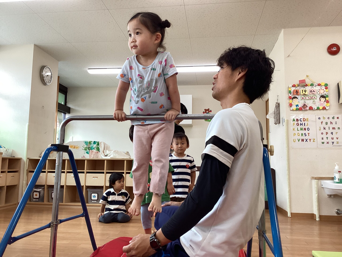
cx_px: 171
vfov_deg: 45.4
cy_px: 128
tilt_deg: +7.6
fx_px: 306
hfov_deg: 58.4
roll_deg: -0.9
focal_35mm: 31
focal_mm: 3.3
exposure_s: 1/100
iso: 80
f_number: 2.4
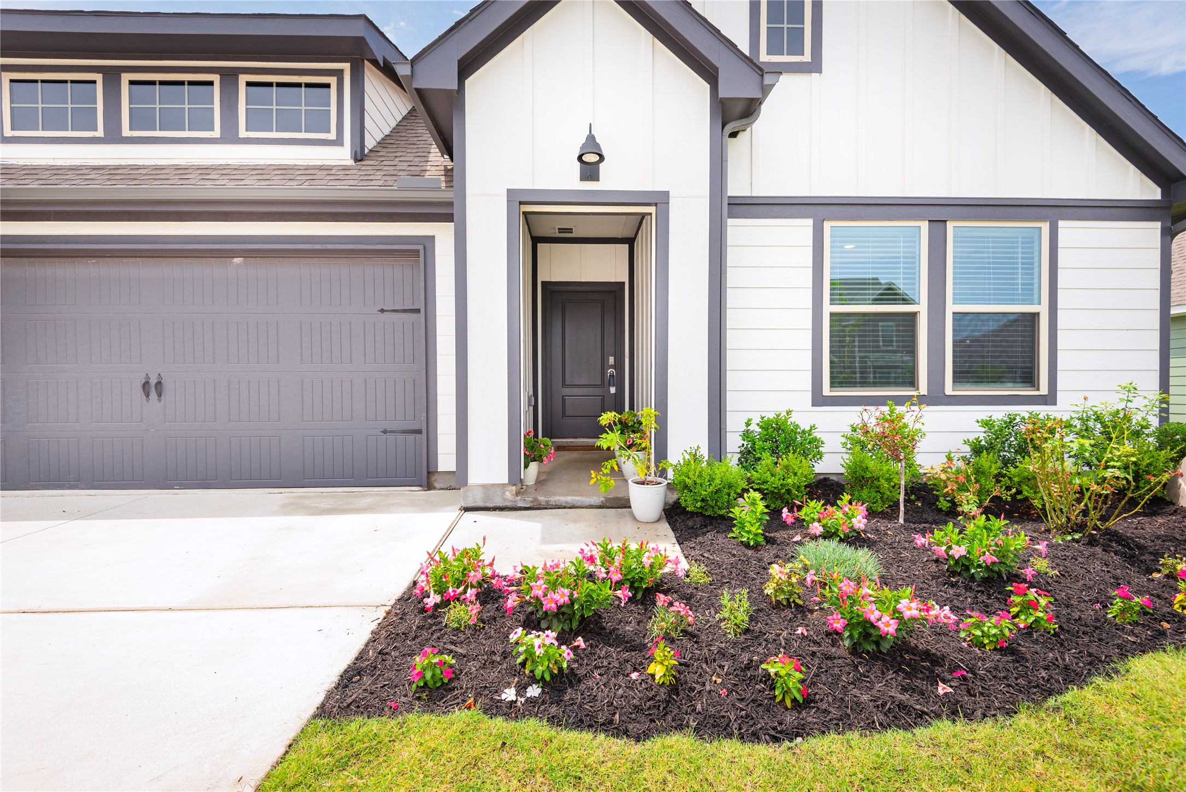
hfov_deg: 96.7
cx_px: 593
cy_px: 396
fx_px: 527
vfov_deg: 73.8
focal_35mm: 16
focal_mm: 16
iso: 100
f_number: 7.1
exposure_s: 1/250
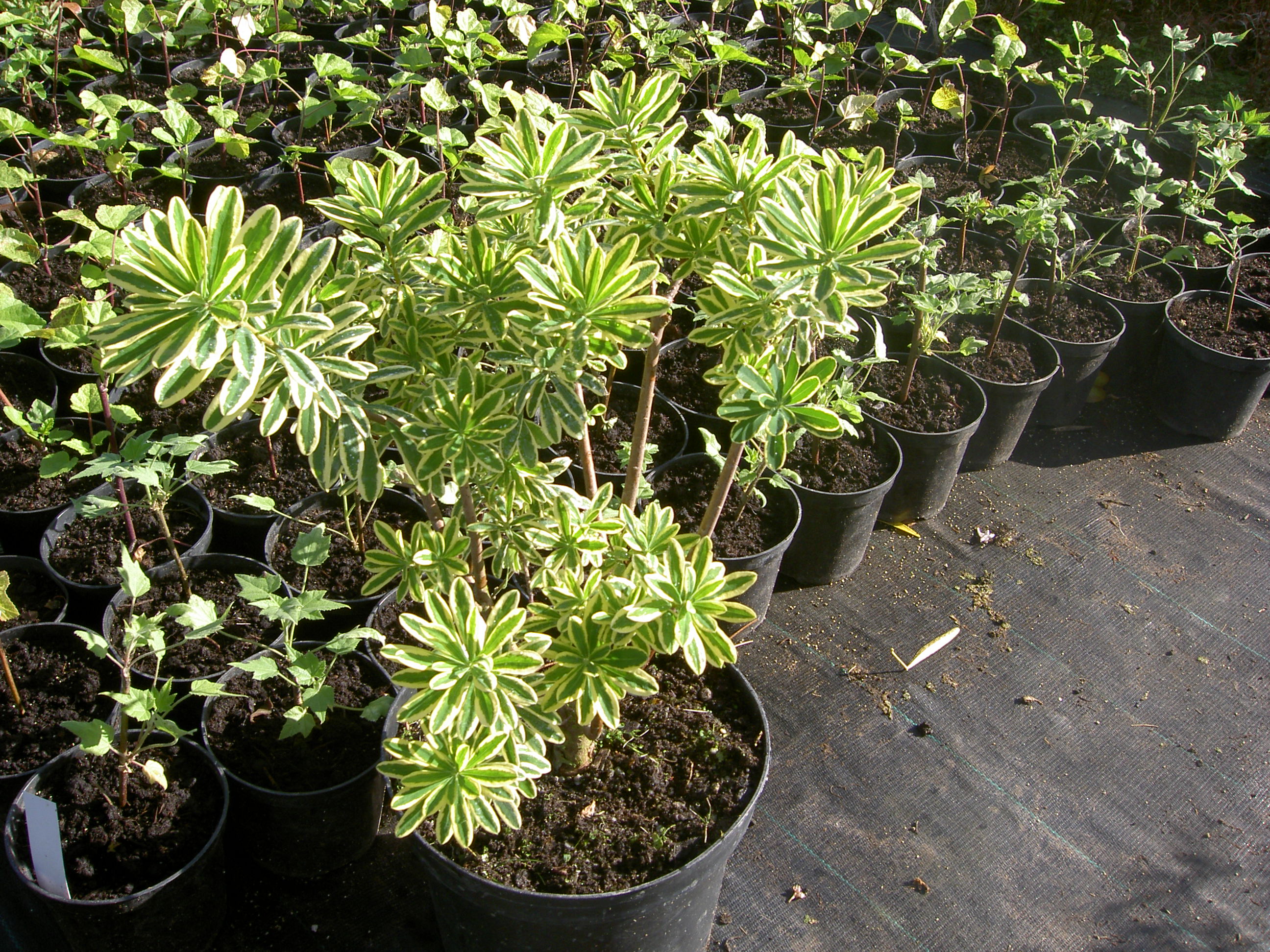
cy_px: 476
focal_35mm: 38
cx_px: 635
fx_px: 1394
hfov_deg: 49.0
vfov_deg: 37.7
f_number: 4.9
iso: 50
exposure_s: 1/125
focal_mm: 6.3
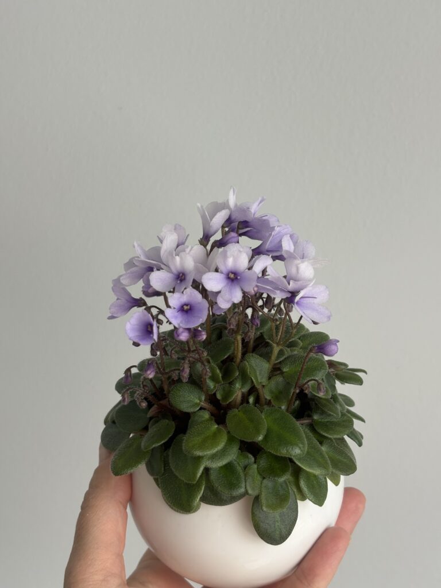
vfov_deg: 36.8
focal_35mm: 52
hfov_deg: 28.0
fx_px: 883
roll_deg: +3.4
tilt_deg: -22.4
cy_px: 294
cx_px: 220
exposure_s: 1/96
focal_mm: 5.96
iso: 50
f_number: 1.6
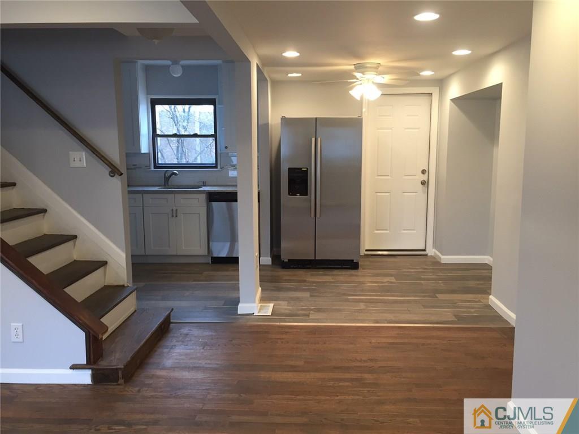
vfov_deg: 48.2
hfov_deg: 61.7
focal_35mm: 29
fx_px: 485
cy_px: 217
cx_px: 290
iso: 64
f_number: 2.2
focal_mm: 4.15
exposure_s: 1/30
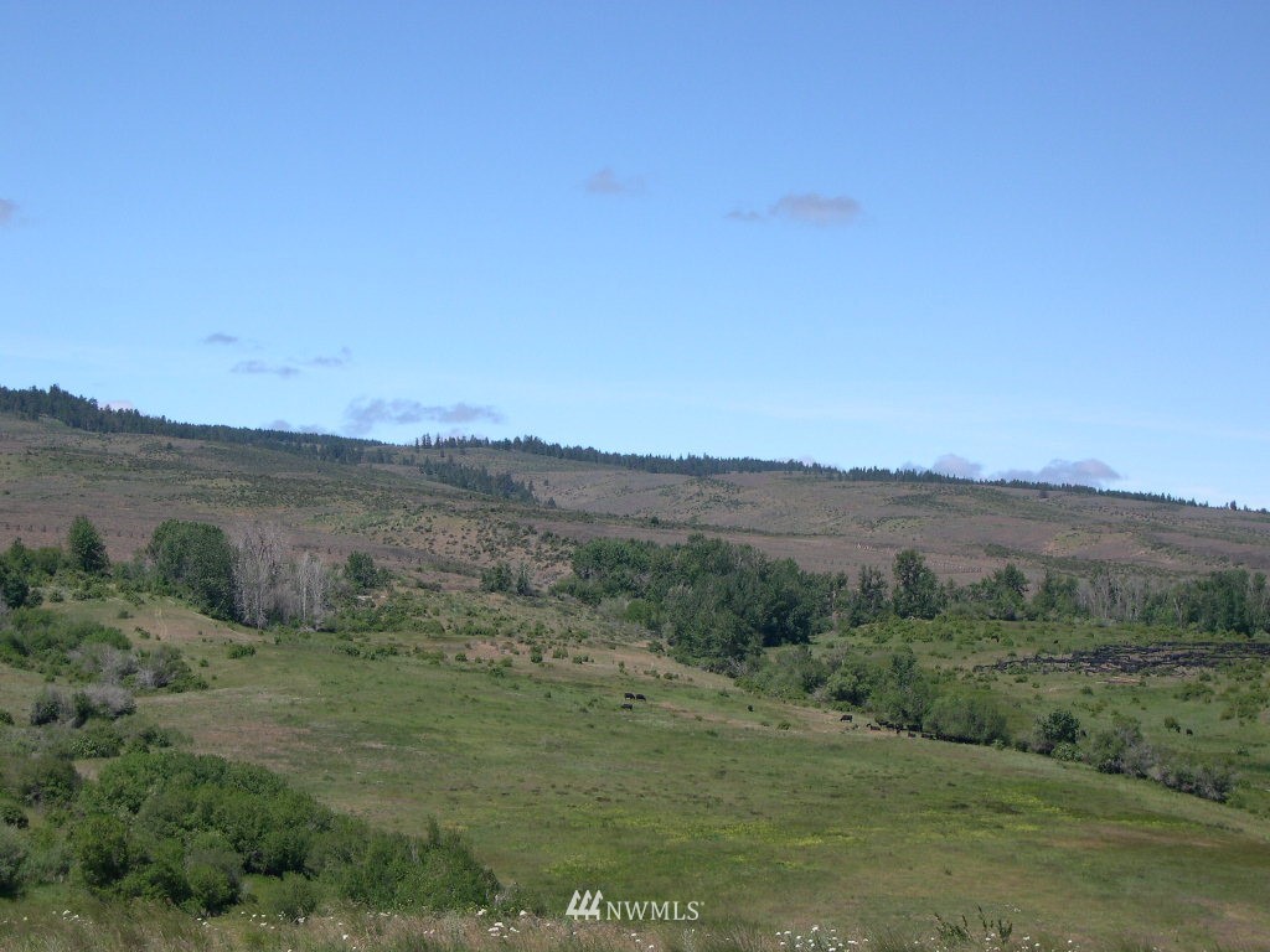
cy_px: 476
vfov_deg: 20.4
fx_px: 2642
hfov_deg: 27.0
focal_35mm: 72
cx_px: 635
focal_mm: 15.3
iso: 100
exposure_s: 1/135
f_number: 10.4
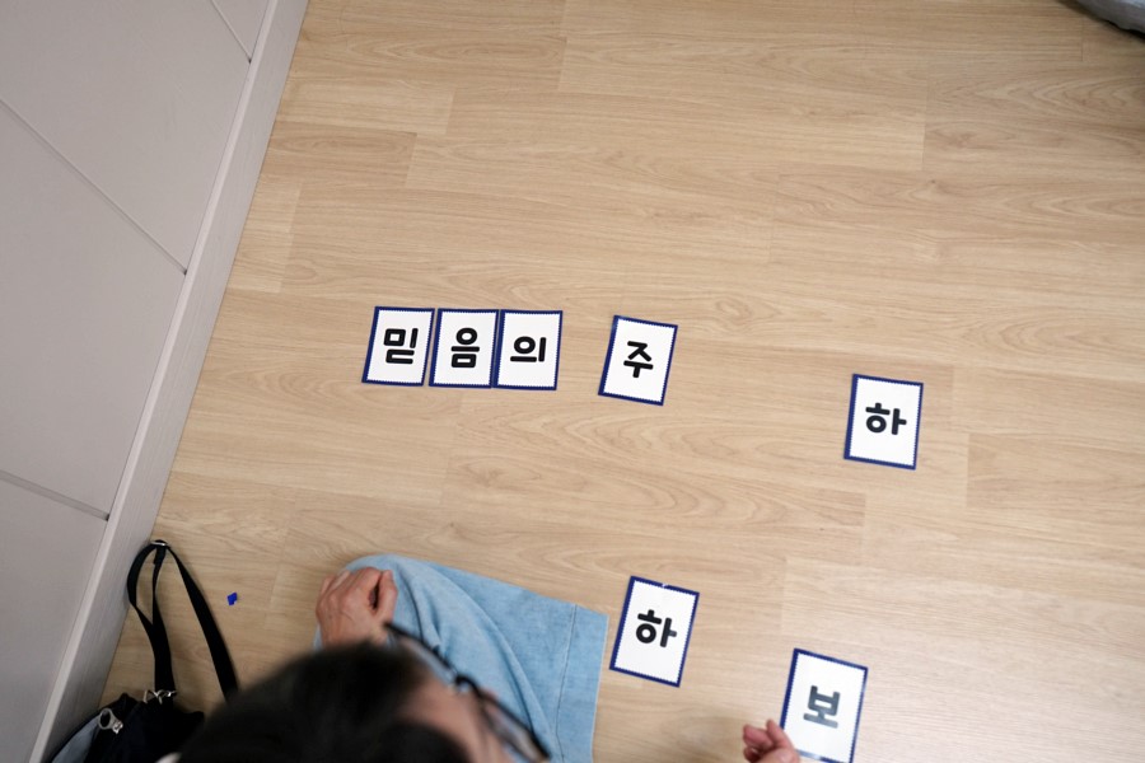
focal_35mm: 35
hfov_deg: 54.4
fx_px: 1113
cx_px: 572
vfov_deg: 37.9
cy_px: 382
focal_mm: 35
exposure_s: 1/160
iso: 1600
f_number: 3.2
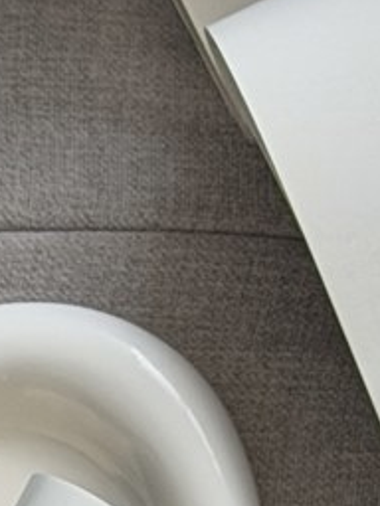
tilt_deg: -80.3
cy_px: 1480
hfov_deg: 4.0
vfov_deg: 5.0
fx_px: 5489
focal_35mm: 375
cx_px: 253
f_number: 1.78
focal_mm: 6.76
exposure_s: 1/202
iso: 50
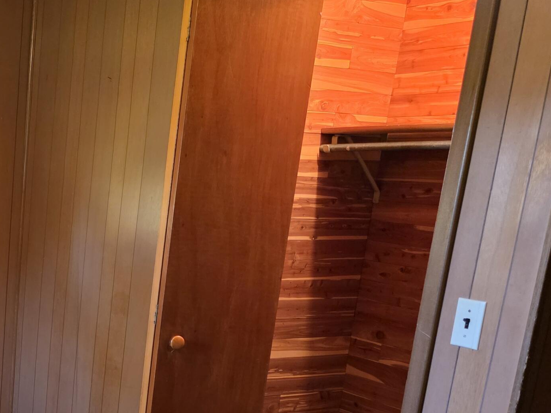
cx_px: -44
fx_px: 796
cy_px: 364
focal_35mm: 50
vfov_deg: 28.1
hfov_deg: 33.6
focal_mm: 6.3
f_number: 1.7
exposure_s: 1/120
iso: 1000
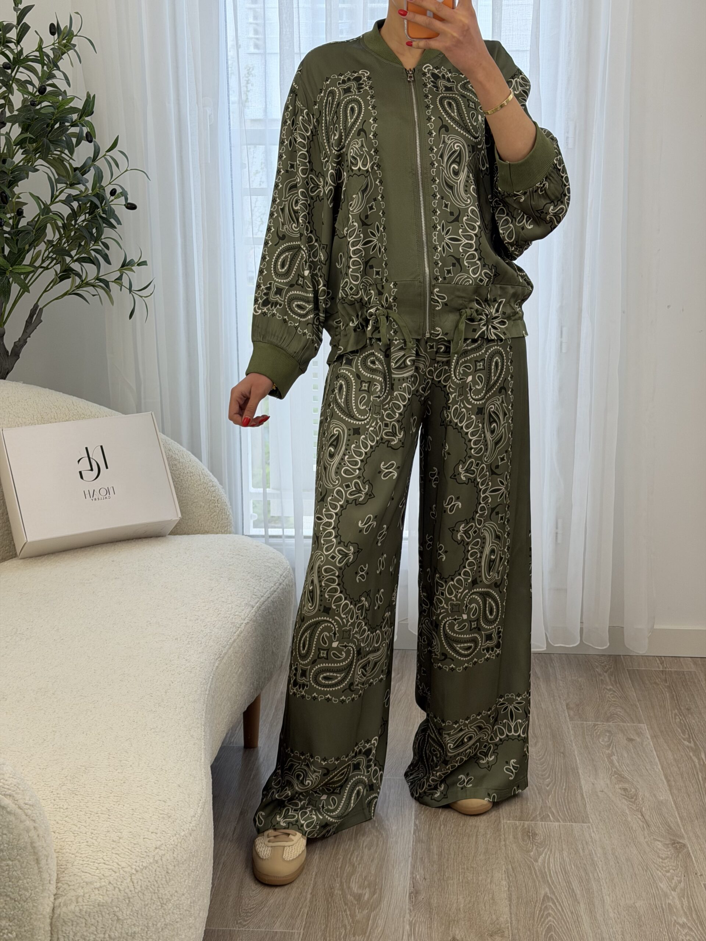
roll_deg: +0.9
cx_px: 353
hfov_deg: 30.3
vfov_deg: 39.7
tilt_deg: -28.7
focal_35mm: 48
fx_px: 1305
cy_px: 470
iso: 64
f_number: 1.78
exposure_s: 1/100
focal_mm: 6.76
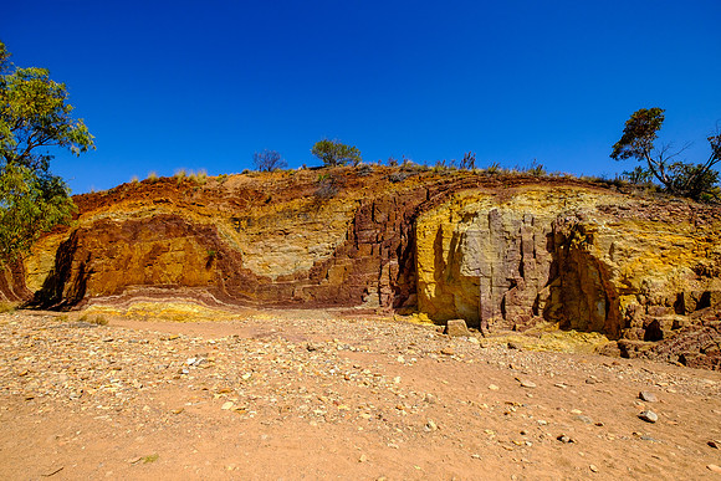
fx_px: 300
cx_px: 360
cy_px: 240
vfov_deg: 77.4
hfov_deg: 100.4
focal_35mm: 15
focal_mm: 10
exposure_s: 1/1800
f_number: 5.6
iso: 200
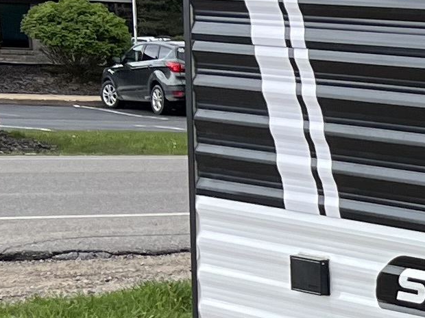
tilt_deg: -10.3
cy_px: 434
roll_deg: -0.7
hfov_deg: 9.8
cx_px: 1133
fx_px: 2075
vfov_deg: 8.6
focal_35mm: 169
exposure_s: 1/1838
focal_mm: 5.7
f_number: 1.5
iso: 50
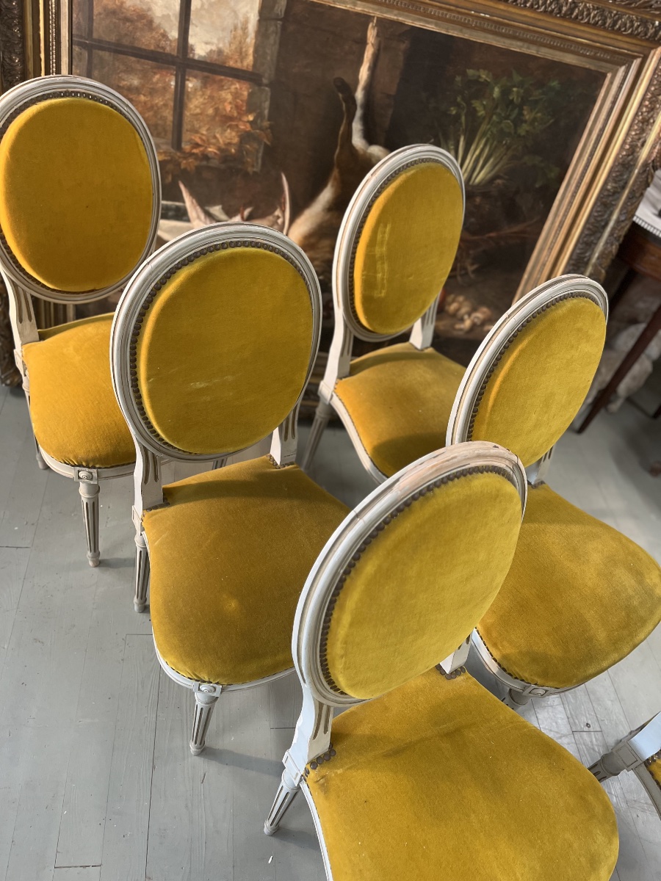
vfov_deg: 67.3
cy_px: 440
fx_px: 662
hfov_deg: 53.1
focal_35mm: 26
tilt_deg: -46.6
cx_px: 330
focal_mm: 5.1
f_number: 1.6
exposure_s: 1/50
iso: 160
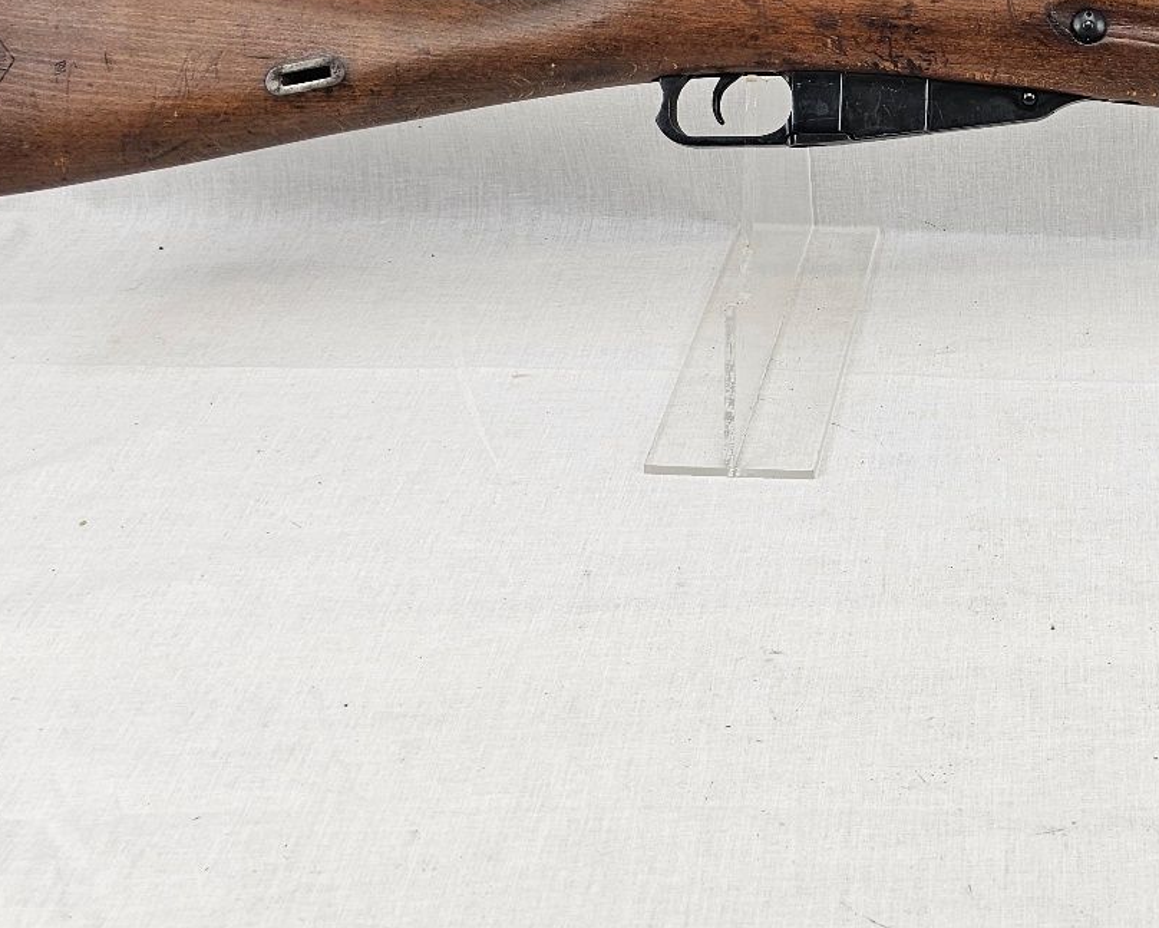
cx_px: 1133
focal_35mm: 50
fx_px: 1716
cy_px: 63
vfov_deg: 28.9
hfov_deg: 34.3
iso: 40
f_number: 1.7
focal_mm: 6.3
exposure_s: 1/100
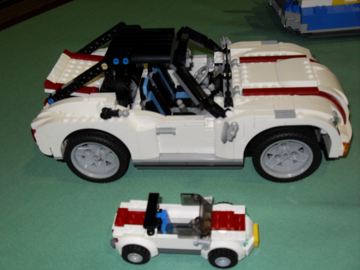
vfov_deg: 38.7
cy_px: 135
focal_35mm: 37
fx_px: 385
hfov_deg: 50.1
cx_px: 180
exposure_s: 1/45
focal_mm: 6.3
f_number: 2.8
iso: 100
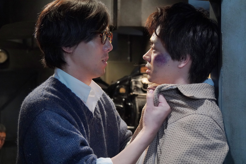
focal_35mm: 62
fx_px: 420
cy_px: 82
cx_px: 123
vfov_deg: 22.1
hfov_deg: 32.6
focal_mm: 41
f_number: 4
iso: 3200
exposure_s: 1/100
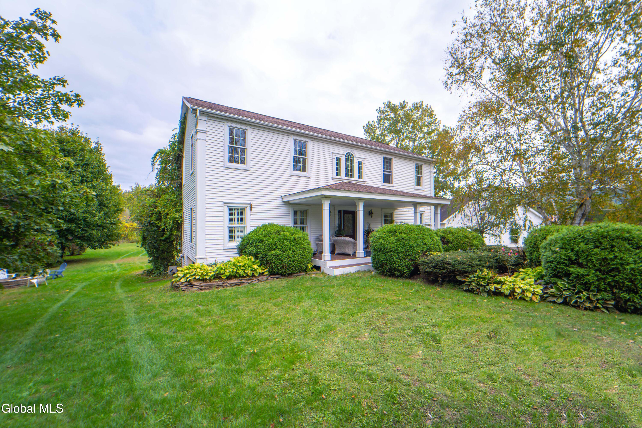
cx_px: 321
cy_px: 214
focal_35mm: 14
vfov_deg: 81.2
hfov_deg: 104.3
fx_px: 250
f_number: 6.3
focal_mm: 14
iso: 100
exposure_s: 1/250
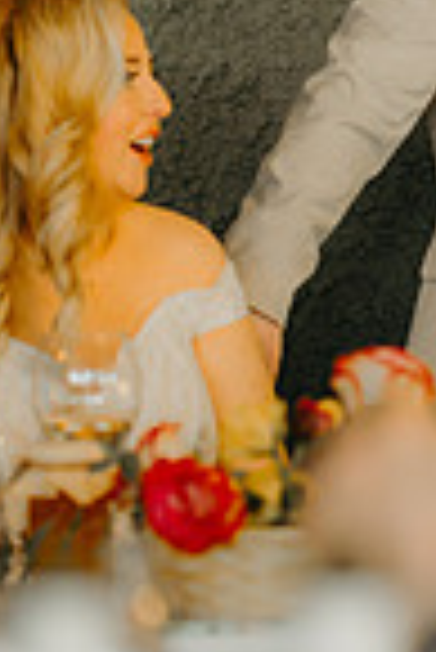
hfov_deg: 5.2
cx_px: 467
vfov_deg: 7.8
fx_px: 4784
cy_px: 121
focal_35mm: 264
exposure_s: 1/200
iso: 800
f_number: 2.2
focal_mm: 85
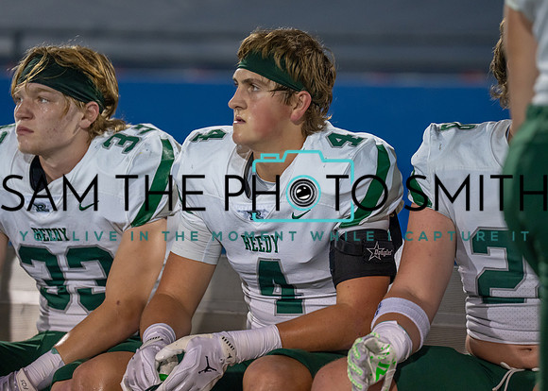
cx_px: 287
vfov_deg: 5.6
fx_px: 4006
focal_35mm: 257
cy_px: 177
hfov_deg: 7.8
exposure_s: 1/1250
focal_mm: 200
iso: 1600
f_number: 2.8
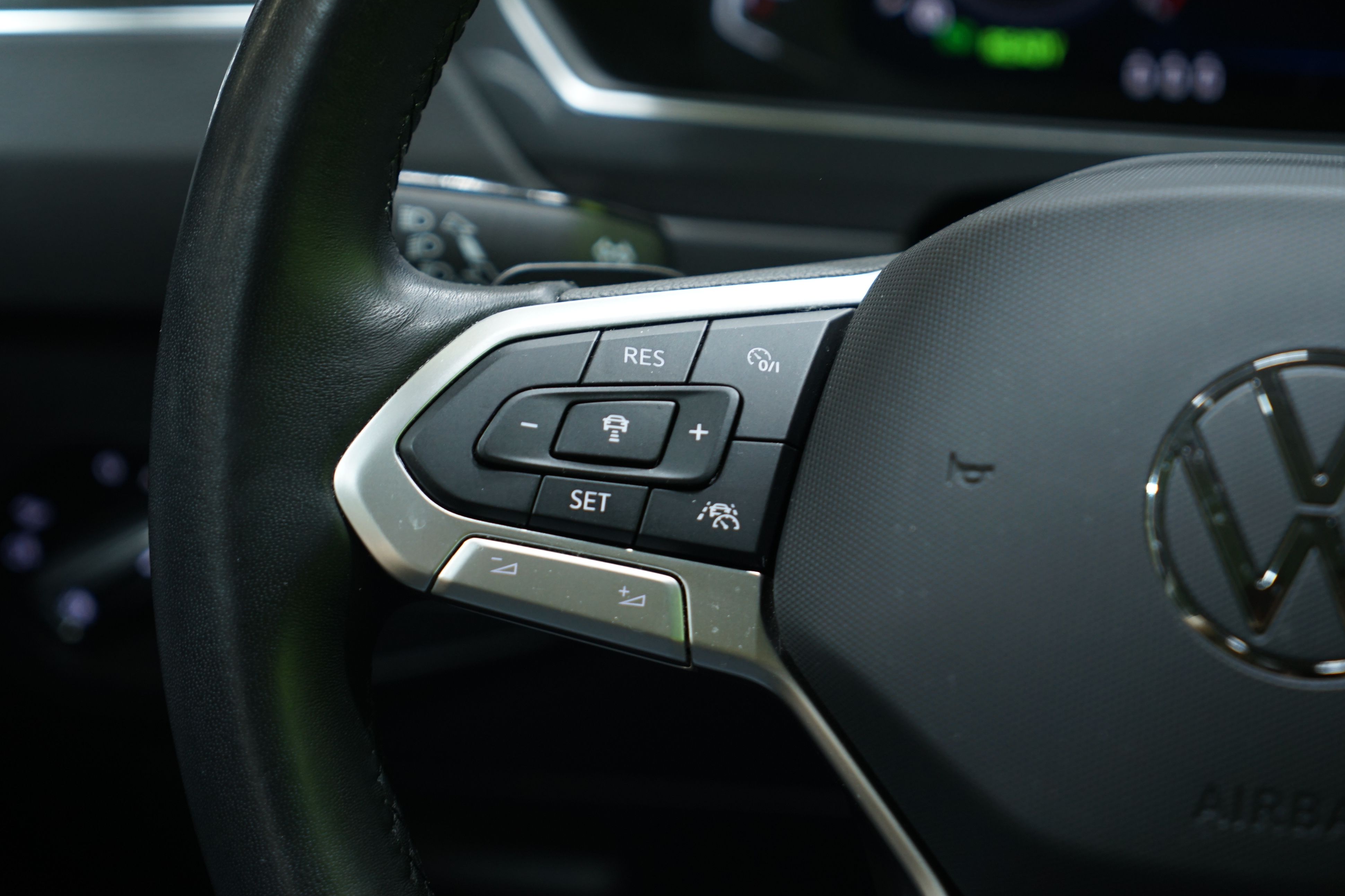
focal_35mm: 71
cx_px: 671
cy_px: 446
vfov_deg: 19.2
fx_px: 2652
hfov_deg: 28.5
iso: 800
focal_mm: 70
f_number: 4.5
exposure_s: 1/20
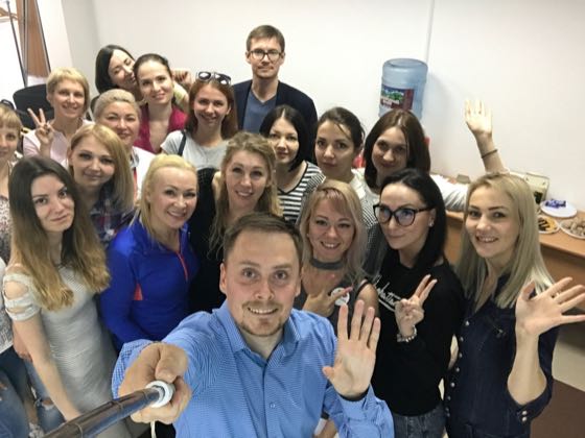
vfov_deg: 44.2
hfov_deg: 56.8
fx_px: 541
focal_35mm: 32
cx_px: 292
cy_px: 219
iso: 160
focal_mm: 2.87
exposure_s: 1/33
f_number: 2.2
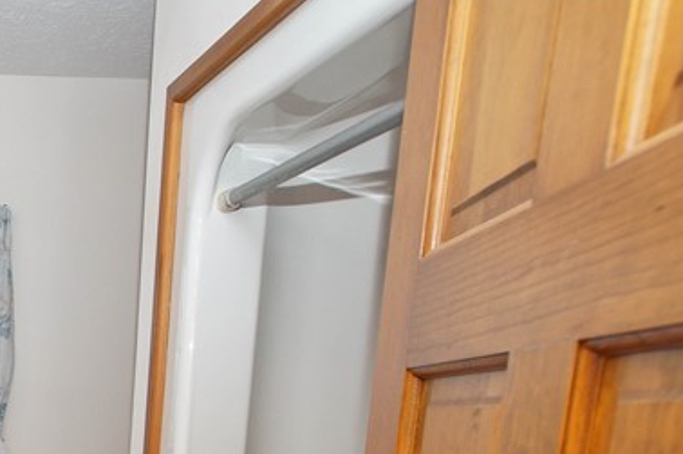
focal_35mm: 47
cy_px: 635
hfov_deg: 32.7
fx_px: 899
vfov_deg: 23.8
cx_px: -173
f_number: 4.5
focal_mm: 11
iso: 320
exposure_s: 1/160
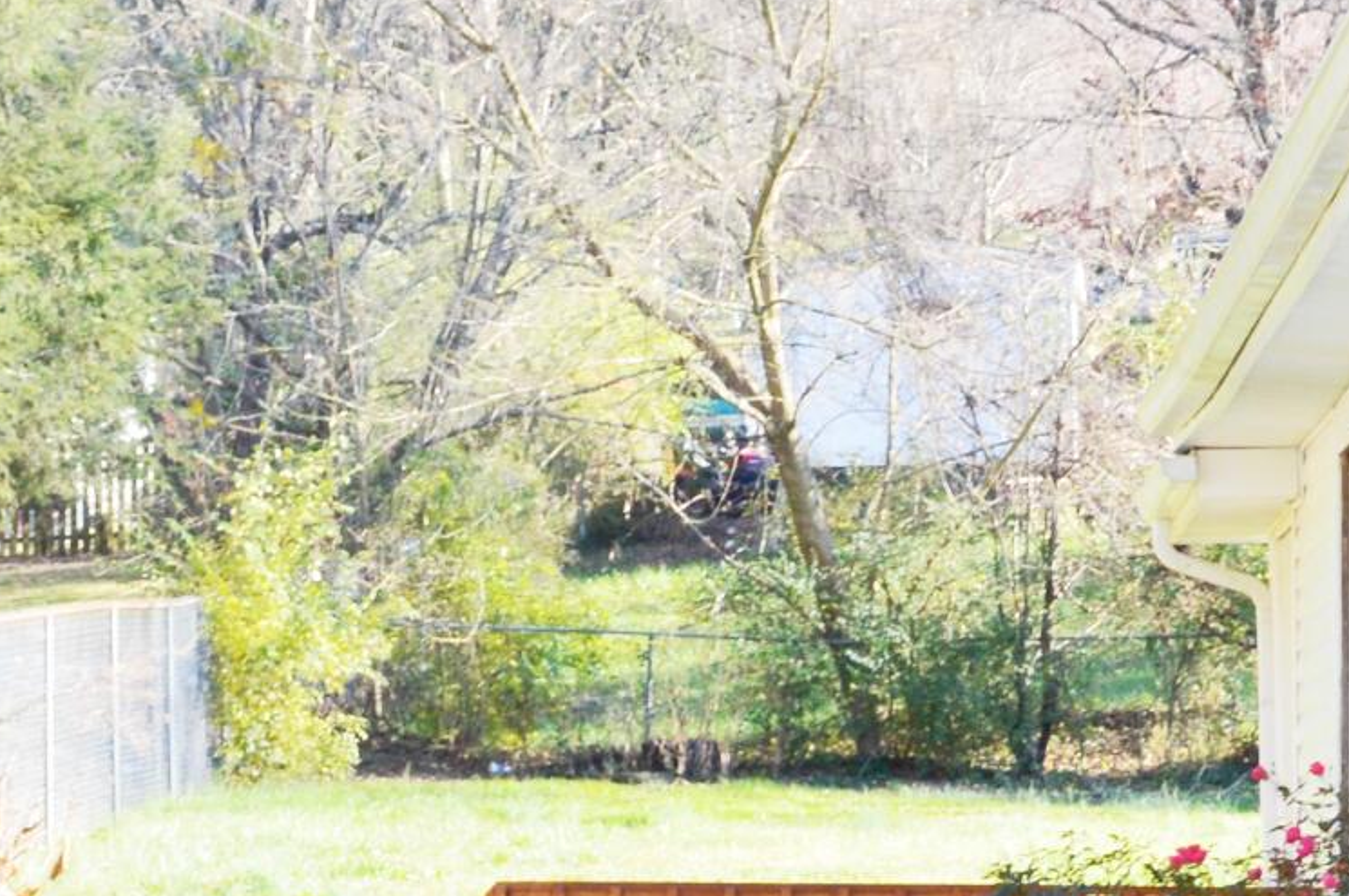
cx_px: 1036
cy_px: 865
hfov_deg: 14.1
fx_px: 5427
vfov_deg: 9.4
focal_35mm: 145
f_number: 9
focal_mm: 24
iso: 400
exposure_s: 1/100
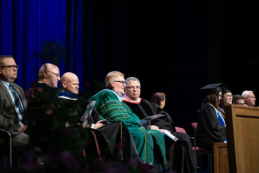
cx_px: 130
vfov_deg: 12.5
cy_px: 86
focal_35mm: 110
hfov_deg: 18.6
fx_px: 792
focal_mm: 110
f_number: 3.2
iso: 2500
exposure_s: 1/250
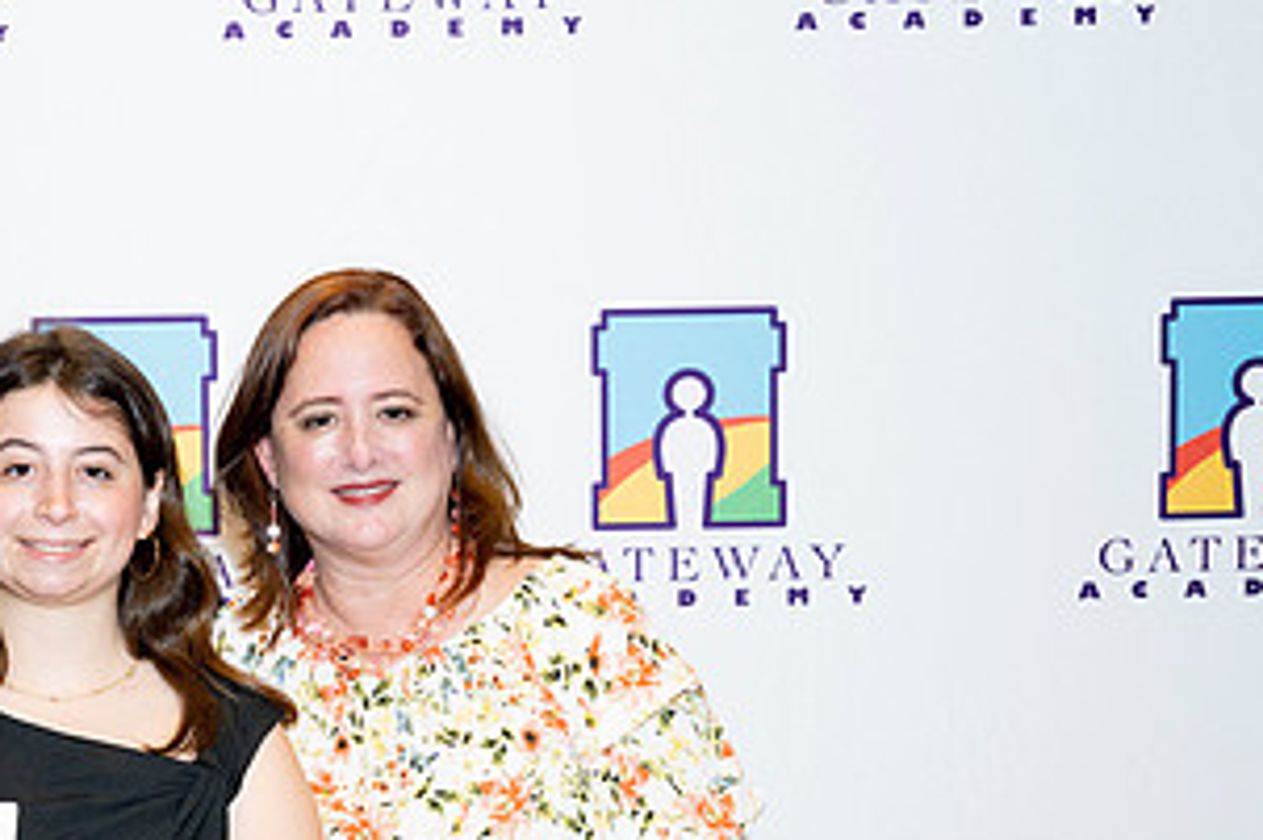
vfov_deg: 13.6
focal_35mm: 100
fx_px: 3506
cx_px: 226
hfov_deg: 20.2
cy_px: 738
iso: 800
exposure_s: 1/160
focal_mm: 52
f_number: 5.6
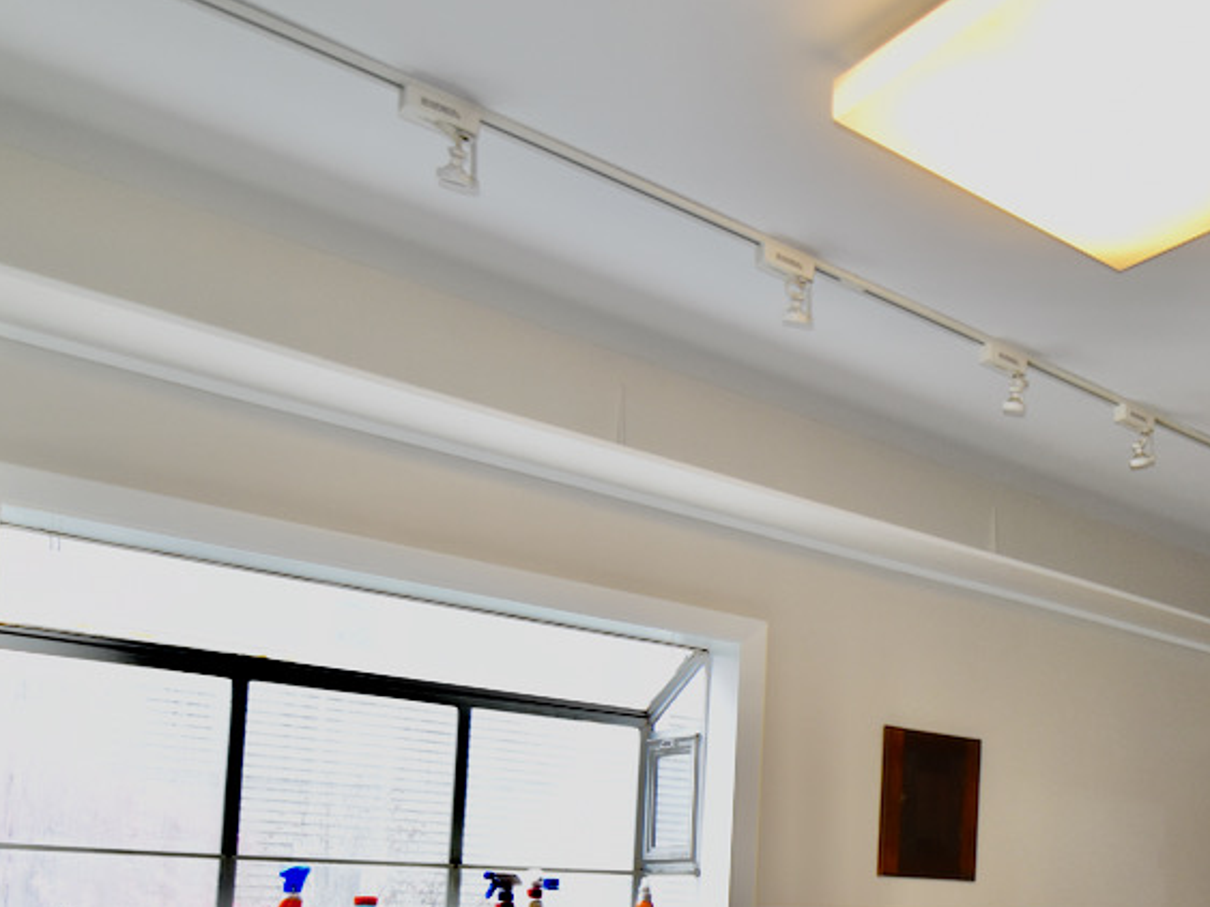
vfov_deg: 37.2
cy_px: 806
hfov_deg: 46.9
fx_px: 1261
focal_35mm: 36
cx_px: 1057
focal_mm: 11
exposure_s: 1/100
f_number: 2.8
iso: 400
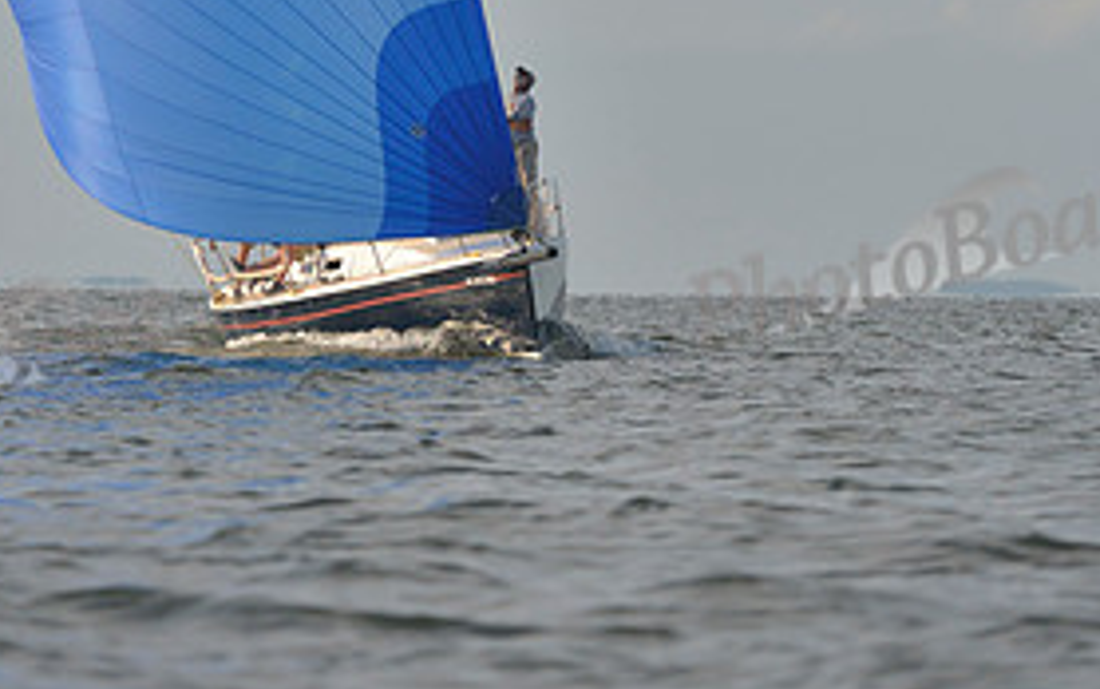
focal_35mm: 425
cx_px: 485
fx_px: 12746
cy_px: -301
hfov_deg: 4.9
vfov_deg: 3.1
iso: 280
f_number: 4.5
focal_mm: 200
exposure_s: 1/2000
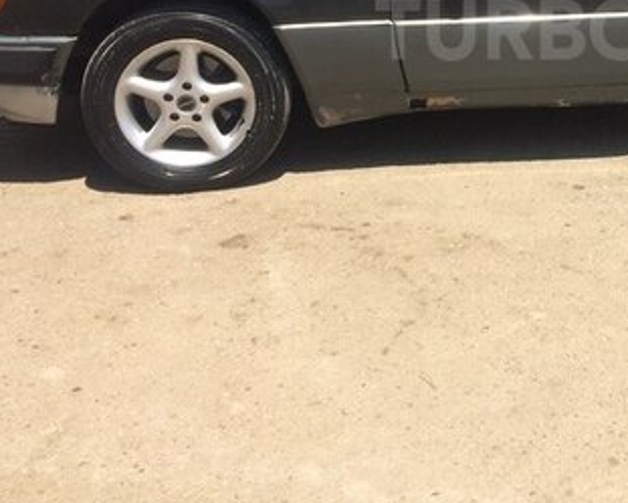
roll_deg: -2.6
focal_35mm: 60
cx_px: 582
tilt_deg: -16.4
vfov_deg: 24.5
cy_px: 29
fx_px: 1116
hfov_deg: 29.9
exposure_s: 1/1786
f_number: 2.2
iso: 32
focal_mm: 4.15
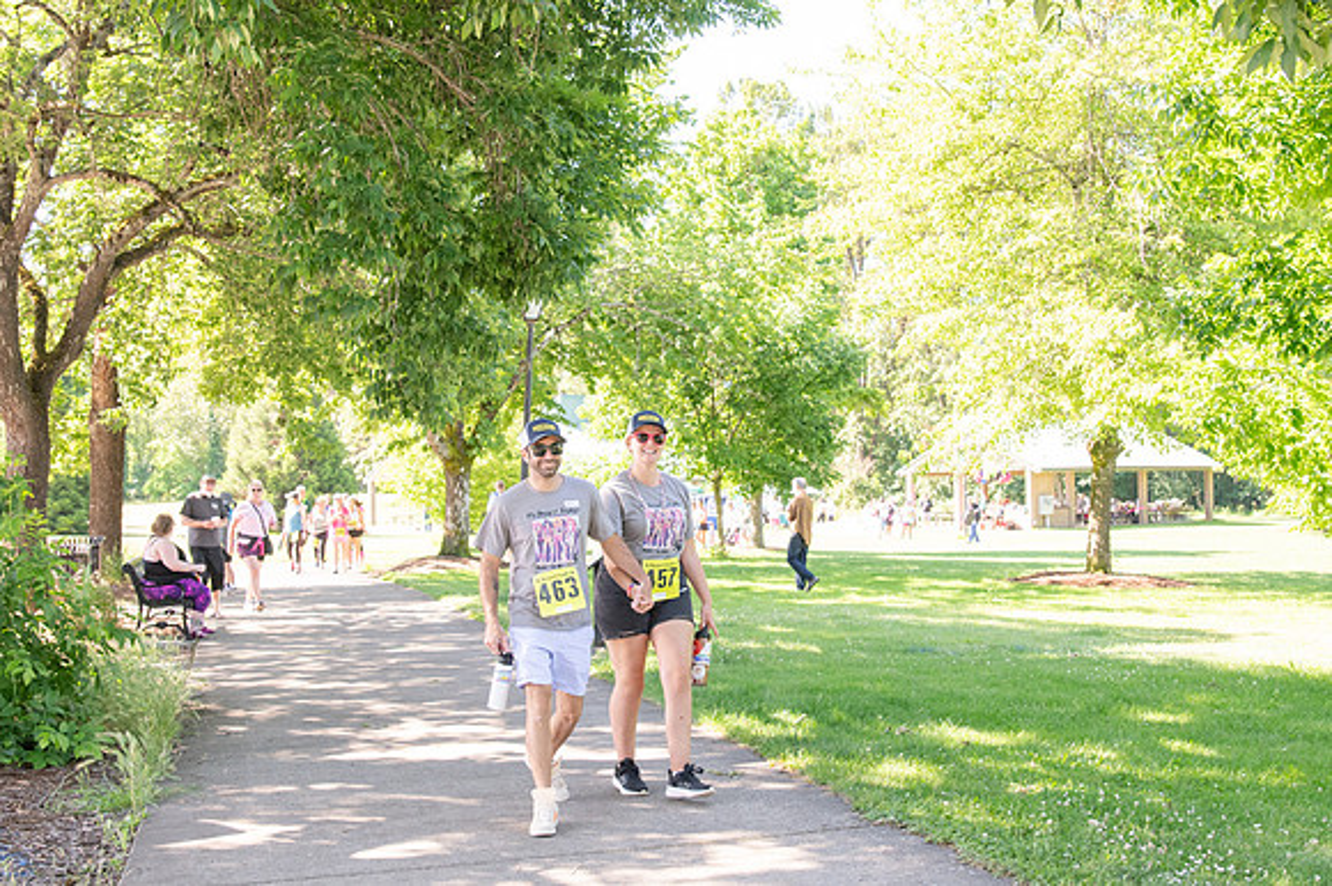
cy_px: 443
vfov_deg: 29.8
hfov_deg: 43.6
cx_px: 666
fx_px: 1664
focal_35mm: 45
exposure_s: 1/400
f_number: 4
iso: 500
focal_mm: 30
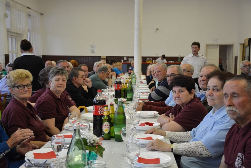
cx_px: 126
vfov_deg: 26.5
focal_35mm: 51
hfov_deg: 38.9
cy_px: 84
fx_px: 356
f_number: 4.2
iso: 800
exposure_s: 1/60
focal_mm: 34
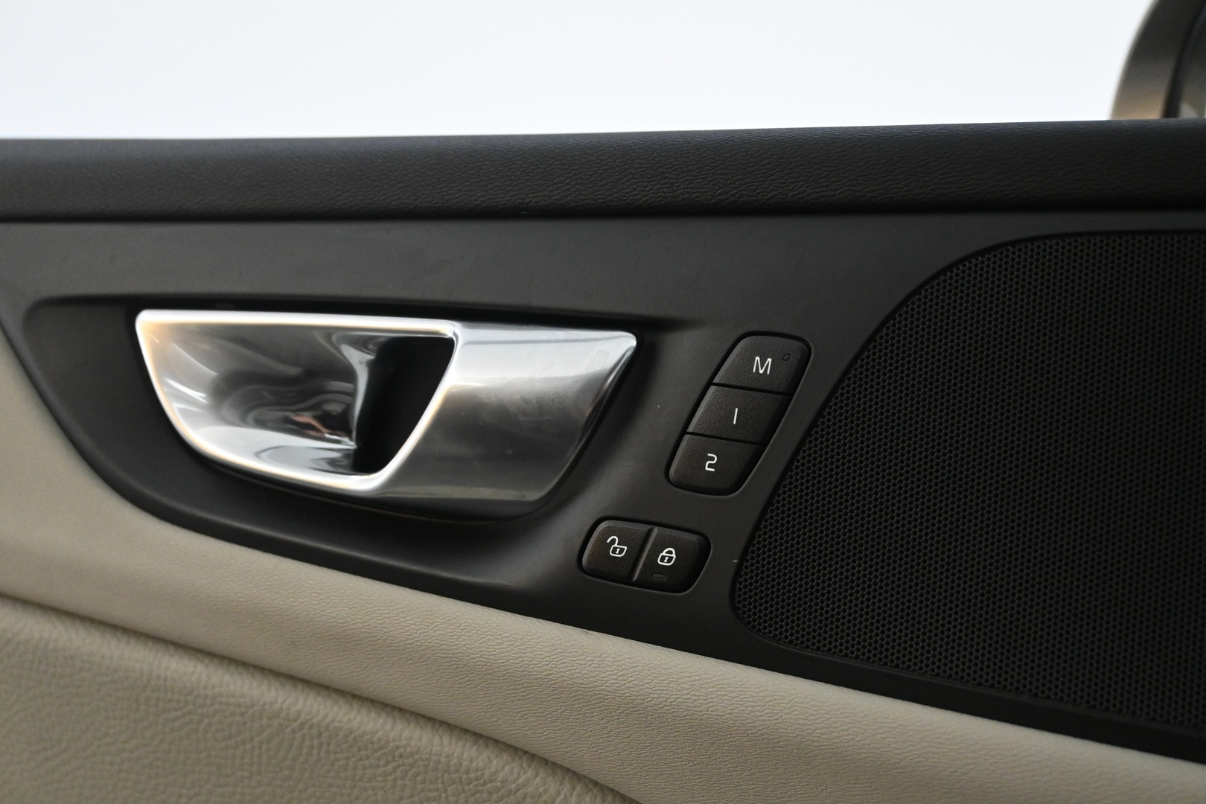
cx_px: 603
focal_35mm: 39
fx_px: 1306
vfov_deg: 34.2
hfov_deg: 49.6
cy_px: 402
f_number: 4.5
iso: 3200
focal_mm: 26
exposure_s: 1/60
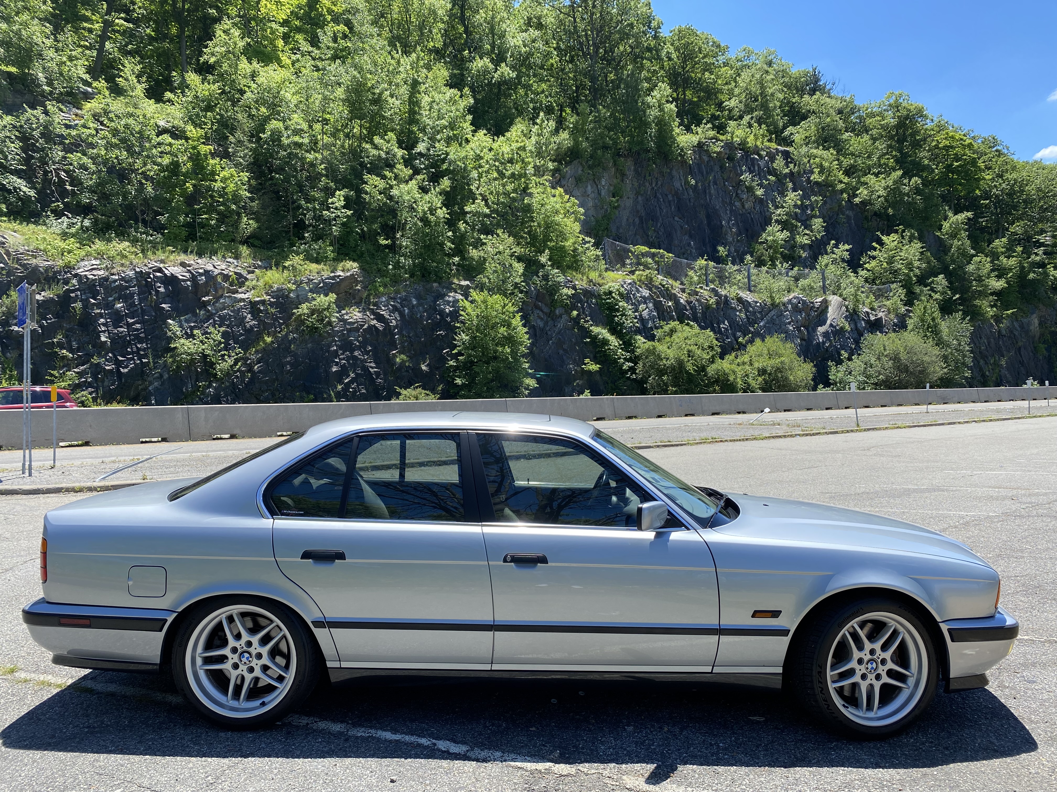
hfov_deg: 67.3
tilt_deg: -2.4
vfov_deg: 53.1
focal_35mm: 26
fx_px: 794
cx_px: 528
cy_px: 396
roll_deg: +4.4
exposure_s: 1/1316
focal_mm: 4.25
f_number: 1.8
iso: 32
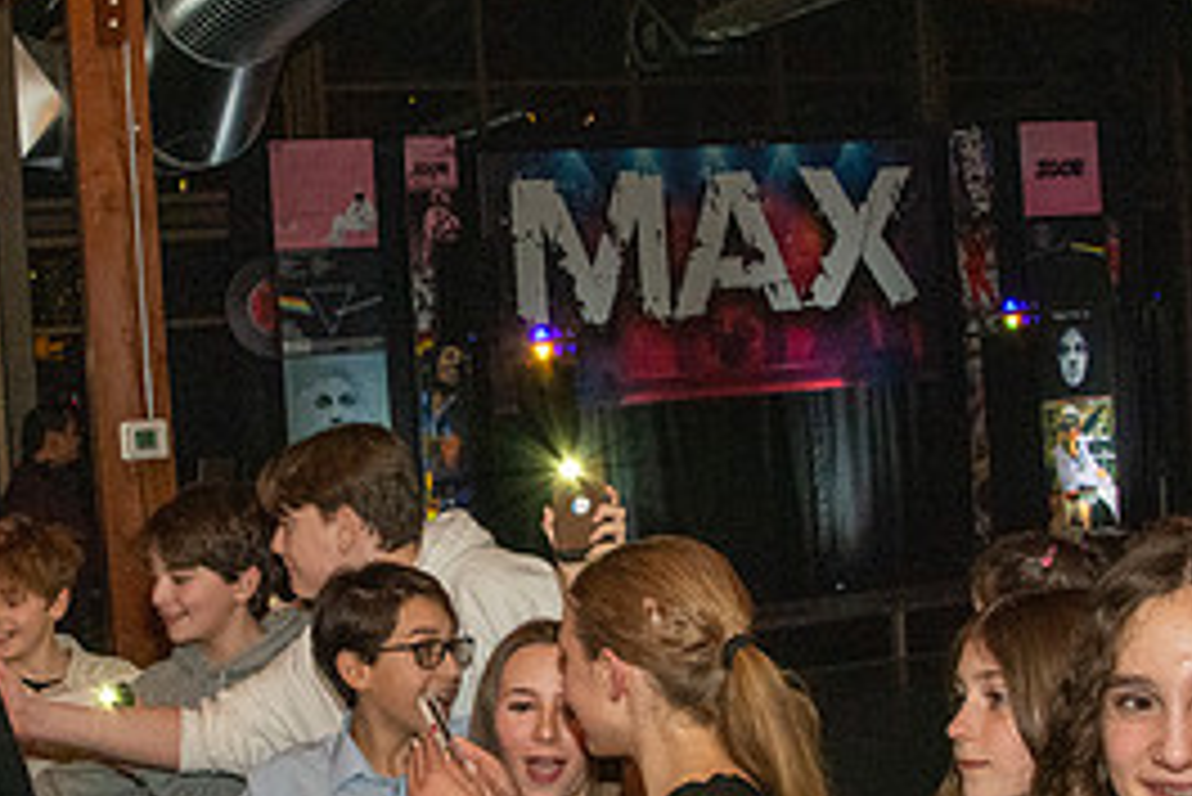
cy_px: 416
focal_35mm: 59
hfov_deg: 33.8
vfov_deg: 23.0
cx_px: 454
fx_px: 1955
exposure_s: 1/160
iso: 4000
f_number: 9
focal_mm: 18
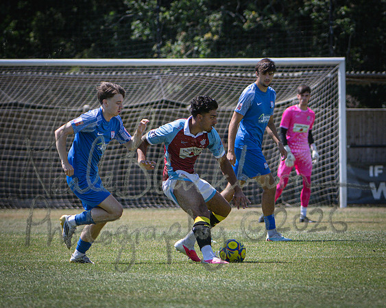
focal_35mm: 552
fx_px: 6308
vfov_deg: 2.8
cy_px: 154
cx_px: 216
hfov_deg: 3.5
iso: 400
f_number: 4
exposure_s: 1/2500
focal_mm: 200
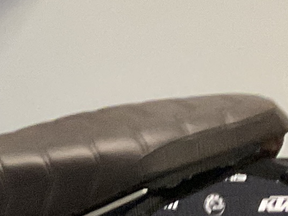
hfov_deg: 8.7
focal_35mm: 217
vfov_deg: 6.8
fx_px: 1805
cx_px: -235
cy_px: 186
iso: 200
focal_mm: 3
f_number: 1.8
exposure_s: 1/60
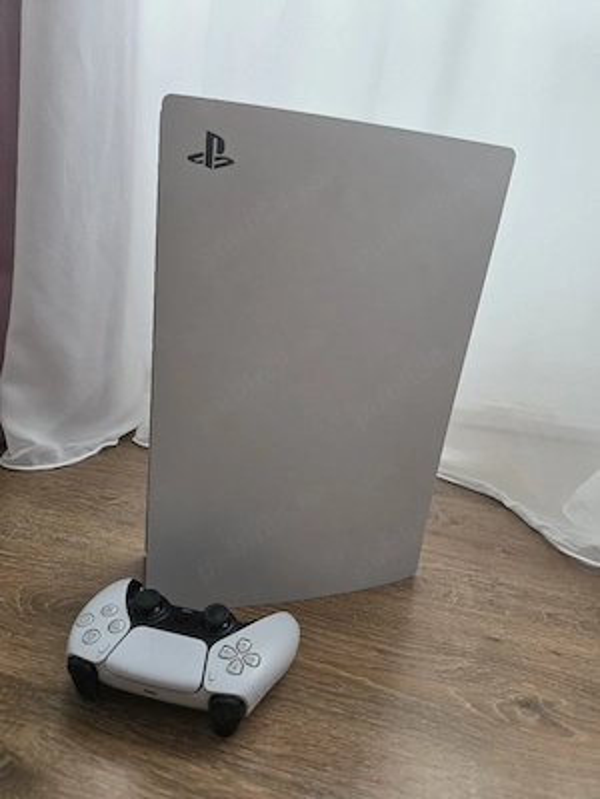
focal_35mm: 23
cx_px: 300
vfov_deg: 73.9
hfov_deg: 58.9
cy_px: 400
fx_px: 532
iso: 160
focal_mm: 6.3
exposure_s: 1/101
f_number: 1.7
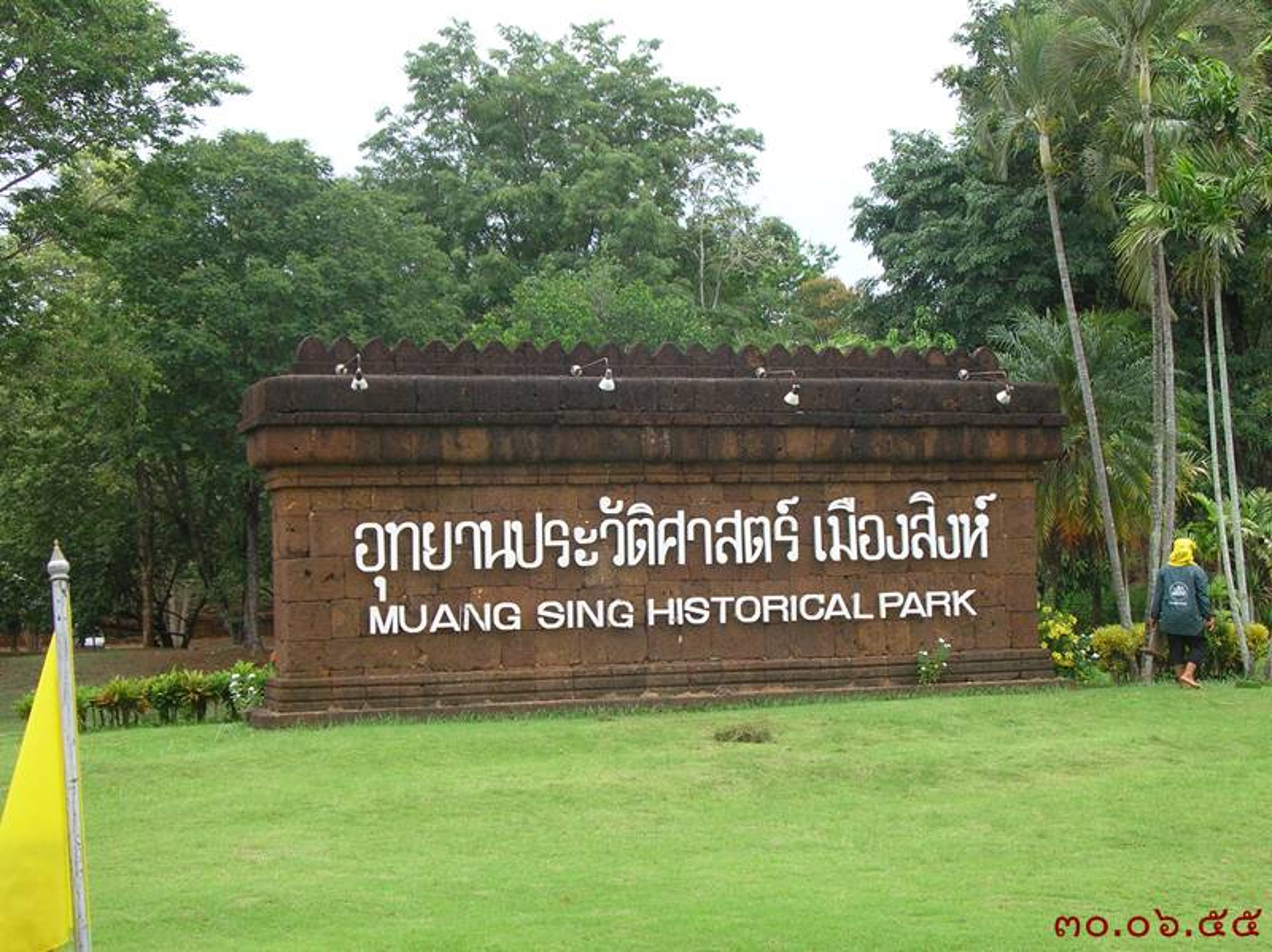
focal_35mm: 54
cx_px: 636
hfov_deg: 35.6
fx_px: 1983
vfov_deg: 27.0
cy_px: 476
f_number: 3.4
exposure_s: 1/175
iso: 50
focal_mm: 9.1
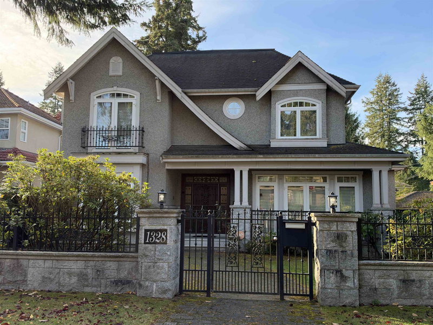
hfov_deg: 58.4
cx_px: 216
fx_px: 388
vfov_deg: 45.4
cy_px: 162
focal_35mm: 31
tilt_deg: +6.2
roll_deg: -0.1
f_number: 1.8
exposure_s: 1/625
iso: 100
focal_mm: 6.93
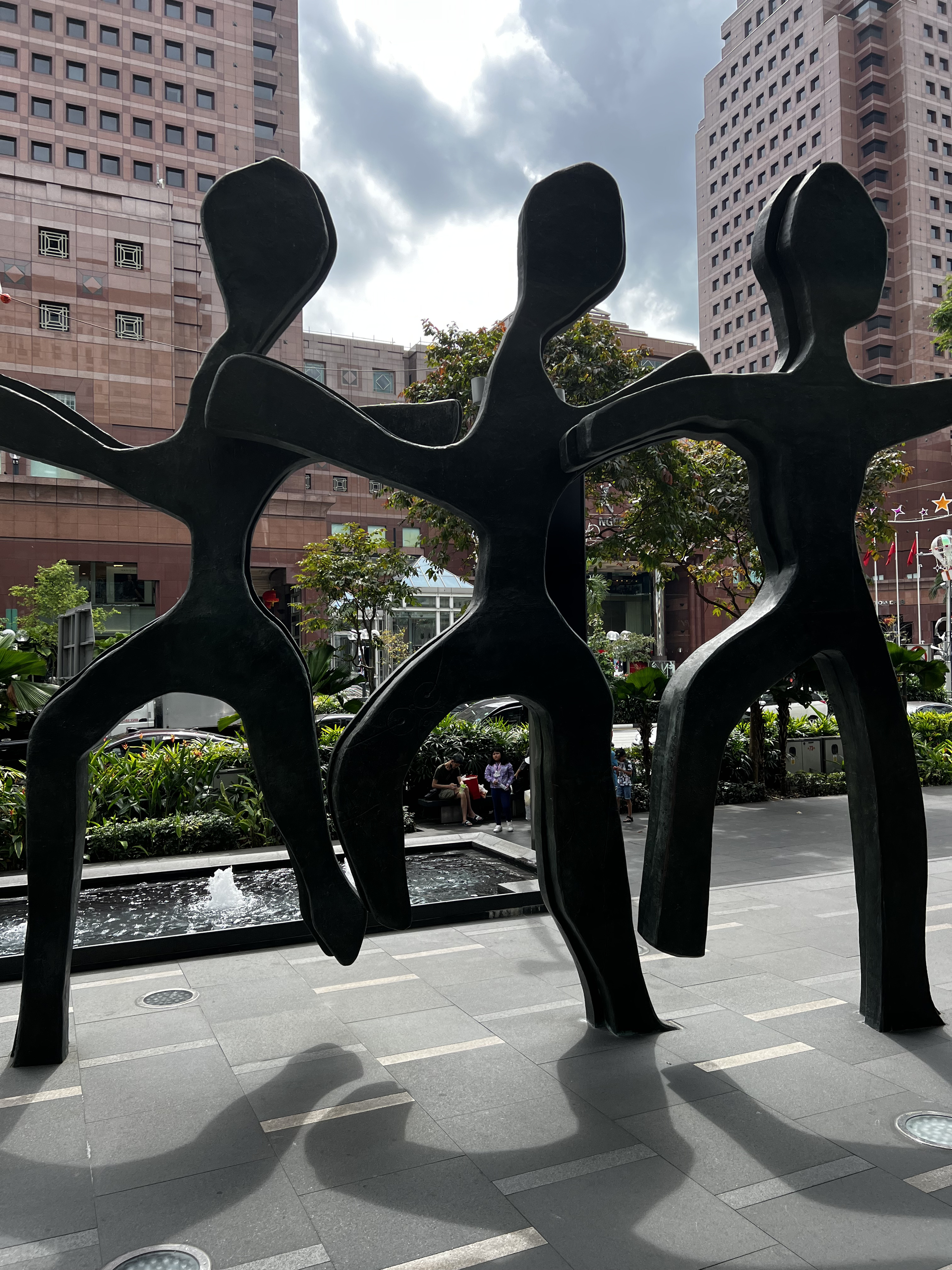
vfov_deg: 67.3
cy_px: 635
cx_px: 476
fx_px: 953
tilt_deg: +2.4
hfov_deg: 53.1
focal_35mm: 26
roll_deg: +1.2
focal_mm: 5.7
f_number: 1.5
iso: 50
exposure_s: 1/1196
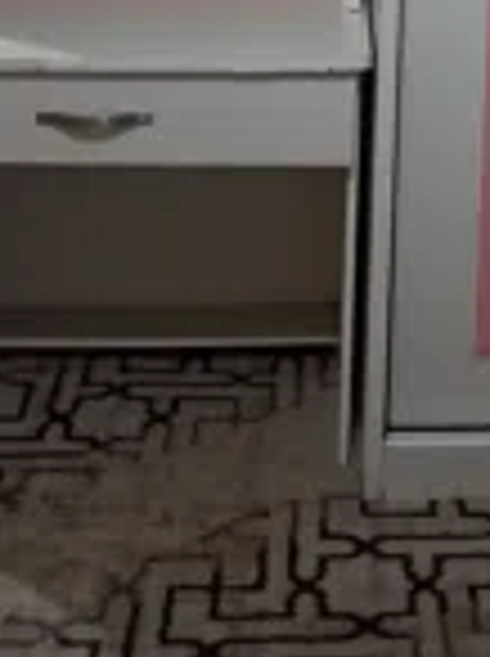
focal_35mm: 74
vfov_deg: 23.5
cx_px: 494
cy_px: -184
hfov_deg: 19.3
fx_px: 1401
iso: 800
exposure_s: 1/25
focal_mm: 4
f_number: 1.8
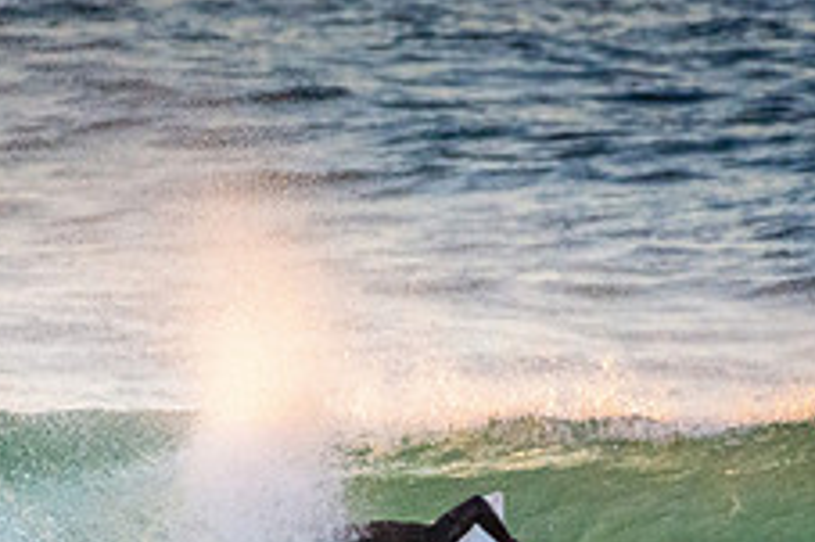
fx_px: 43434
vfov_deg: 0.7
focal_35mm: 1920
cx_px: 266
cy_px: 623
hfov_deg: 1.1
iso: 2800
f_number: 5.6
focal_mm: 500
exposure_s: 1/1600
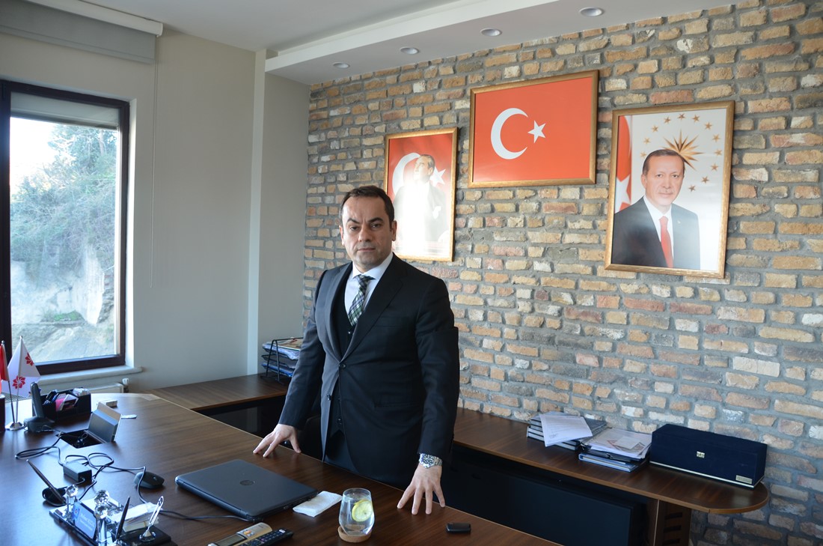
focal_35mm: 27
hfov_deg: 67.5
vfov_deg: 47.8
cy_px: 273
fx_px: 616
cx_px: 412
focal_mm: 18
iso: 400
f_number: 4
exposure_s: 1/60
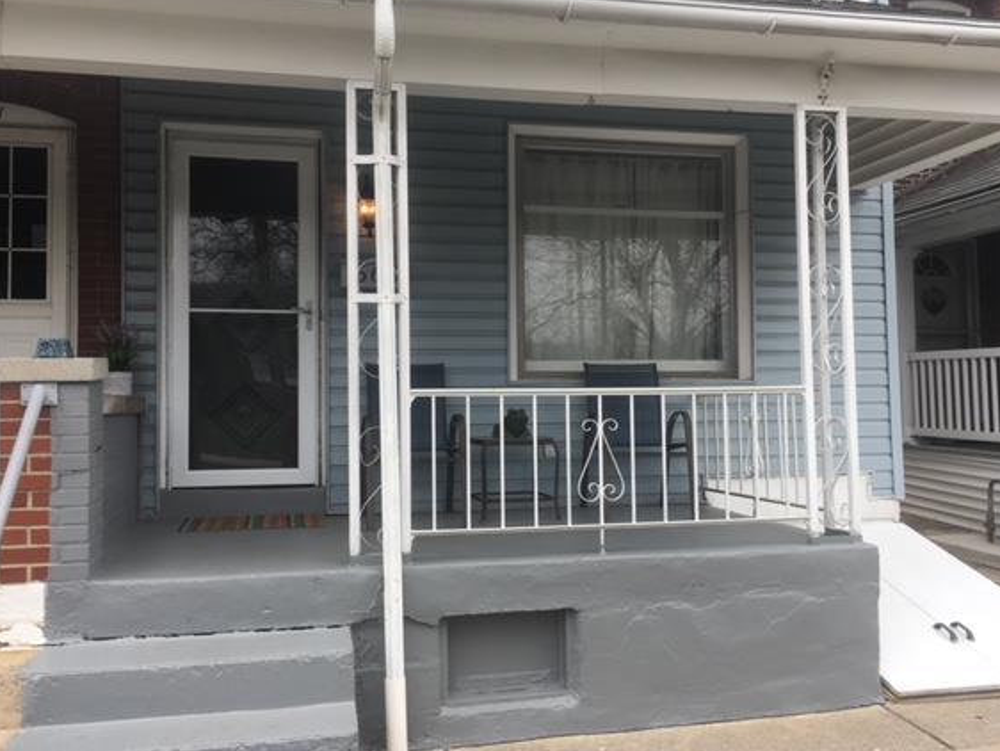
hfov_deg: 55.3
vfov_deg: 43.0
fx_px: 954
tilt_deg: +5.6
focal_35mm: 33
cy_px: 352
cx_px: 507
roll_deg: +0.0
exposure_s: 1/140
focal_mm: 4.15
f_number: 2.2
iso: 25
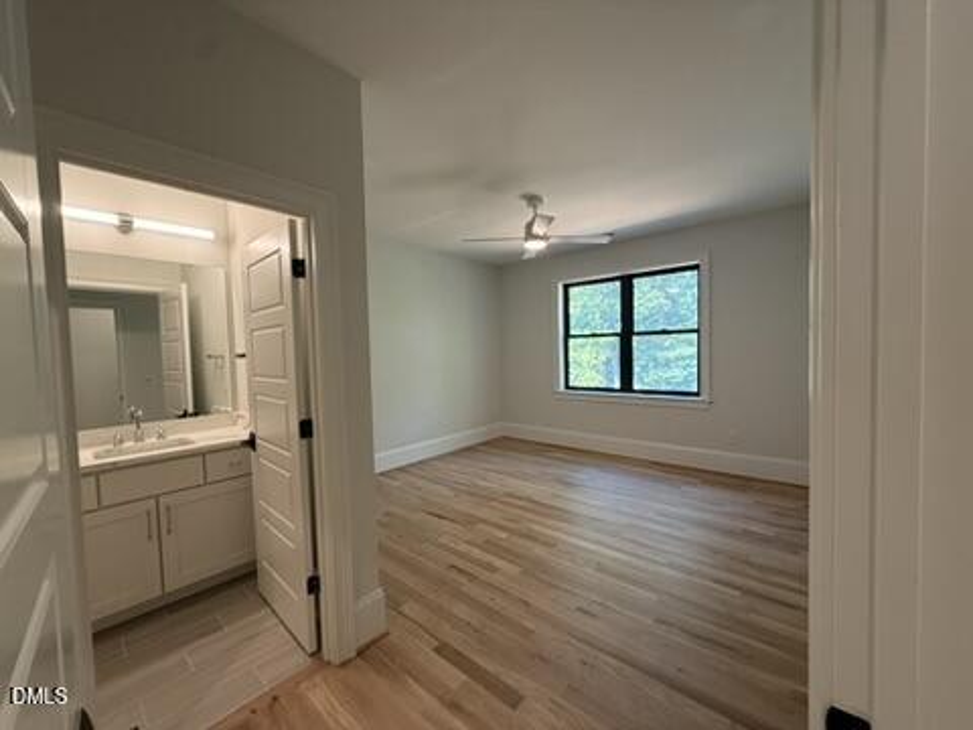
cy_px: 365
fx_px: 394
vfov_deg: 85.7
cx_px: 486
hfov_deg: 102.1
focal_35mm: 14
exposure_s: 1/120
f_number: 2.2
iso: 160
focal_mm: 2.22
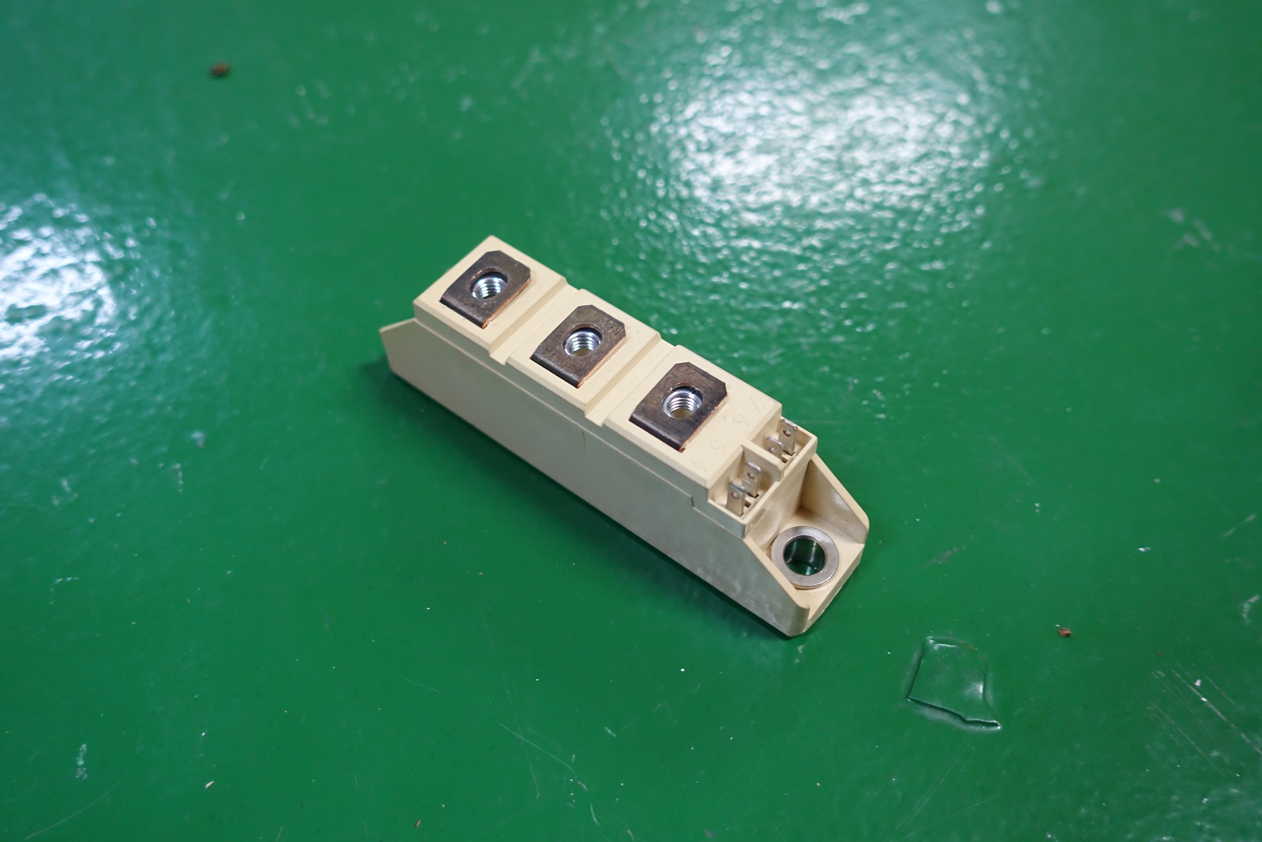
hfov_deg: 57.2
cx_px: 631
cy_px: 421
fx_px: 1157
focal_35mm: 33
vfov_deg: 40.0
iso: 800
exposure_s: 1/25
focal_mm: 12.2
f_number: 2.8
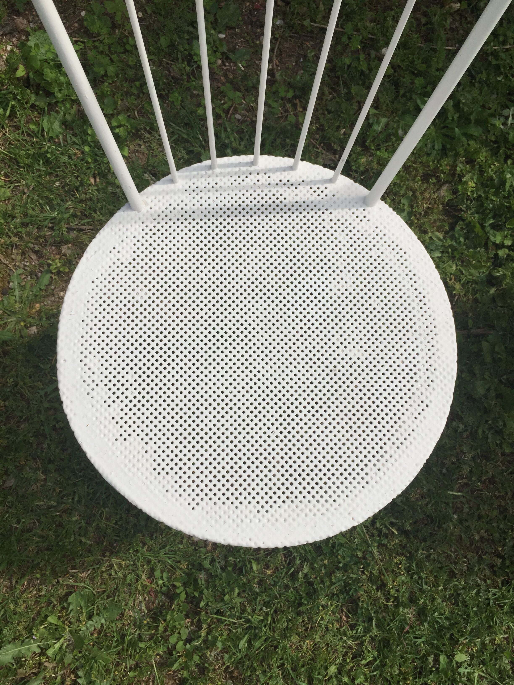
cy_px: 342
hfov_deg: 48.2
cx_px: 257
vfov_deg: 61.7
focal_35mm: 29
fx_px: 574
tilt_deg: -76.8
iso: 32
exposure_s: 1/3597
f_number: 2.2
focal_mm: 4.15
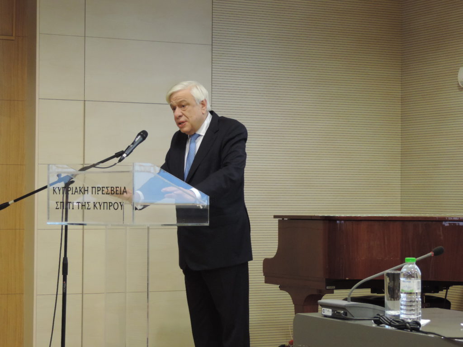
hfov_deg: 19.6
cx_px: 232
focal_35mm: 100
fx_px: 1338
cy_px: 174
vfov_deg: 14.8
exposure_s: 1/25
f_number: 4.1
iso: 560
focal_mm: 17.8
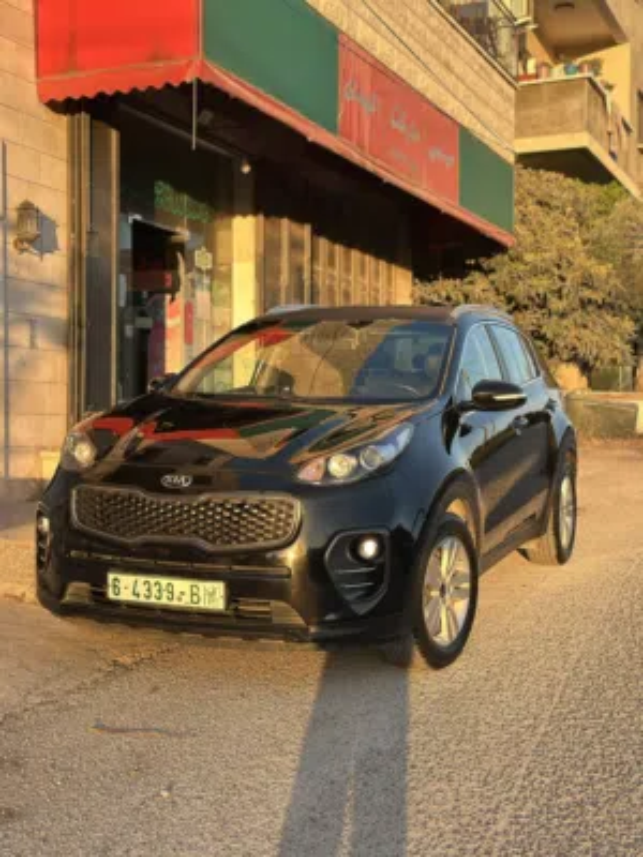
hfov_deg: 30.3
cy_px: 428
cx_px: 322
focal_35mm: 48
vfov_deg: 39.7
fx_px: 1189
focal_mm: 6.86
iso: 80
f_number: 1.78
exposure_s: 1/506
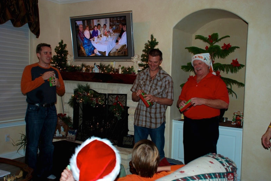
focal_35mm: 37
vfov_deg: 35.9
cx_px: 138
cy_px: 92
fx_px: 278
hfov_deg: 51.9
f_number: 4
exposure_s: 1/60
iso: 200
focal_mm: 24
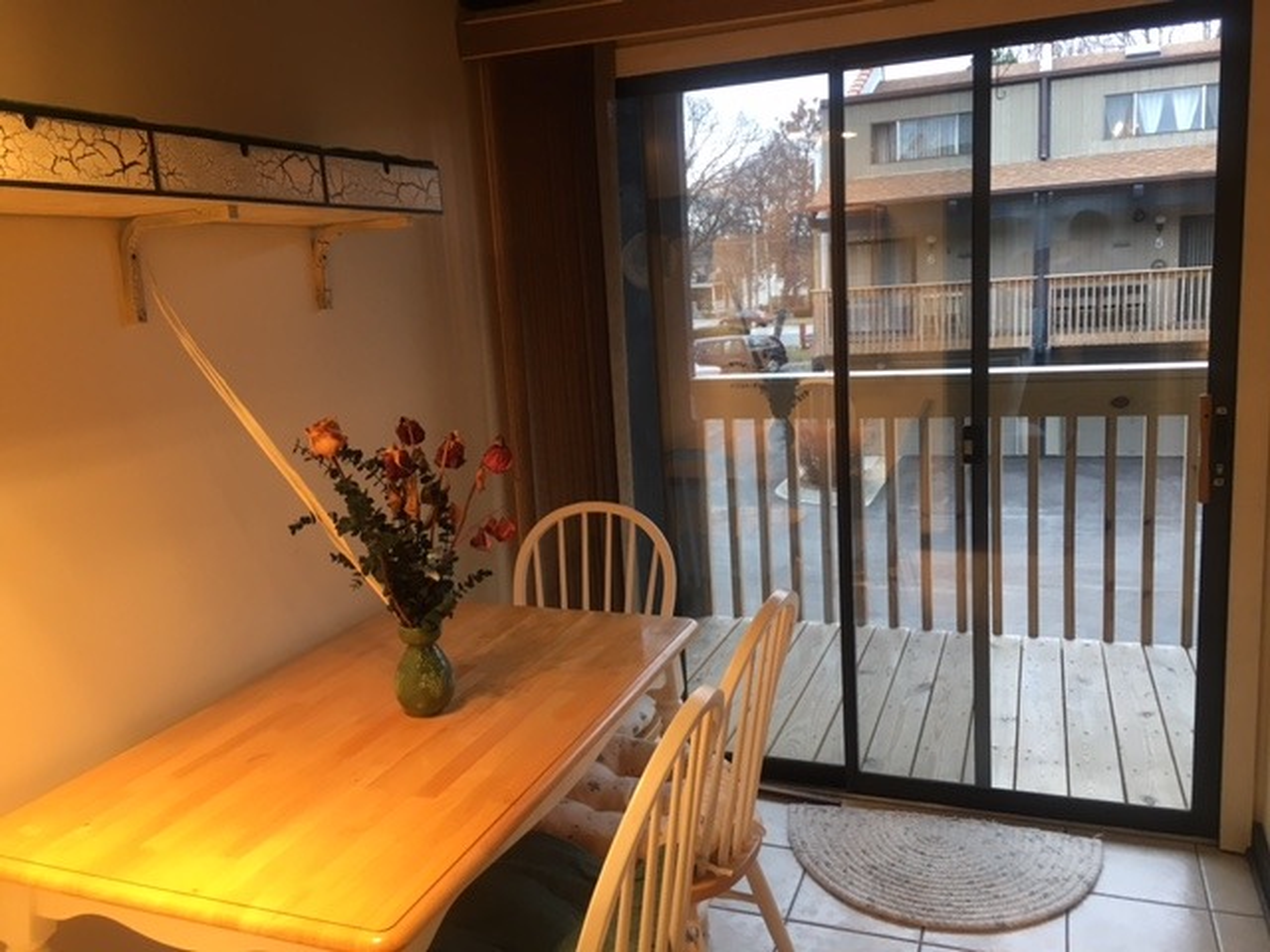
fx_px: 1064
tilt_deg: -10.3
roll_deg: +3.4
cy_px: 476
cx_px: 635
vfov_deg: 48.2
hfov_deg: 61.7
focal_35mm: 29
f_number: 2.2
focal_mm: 4.15
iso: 64
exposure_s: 1/30
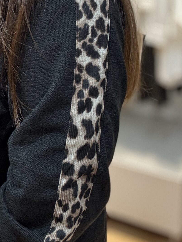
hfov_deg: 19.7
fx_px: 505
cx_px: -12
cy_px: 50
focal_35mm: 72
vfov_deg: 26.6
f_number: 1.9
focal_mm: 2.69
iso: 160
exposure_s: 1/50
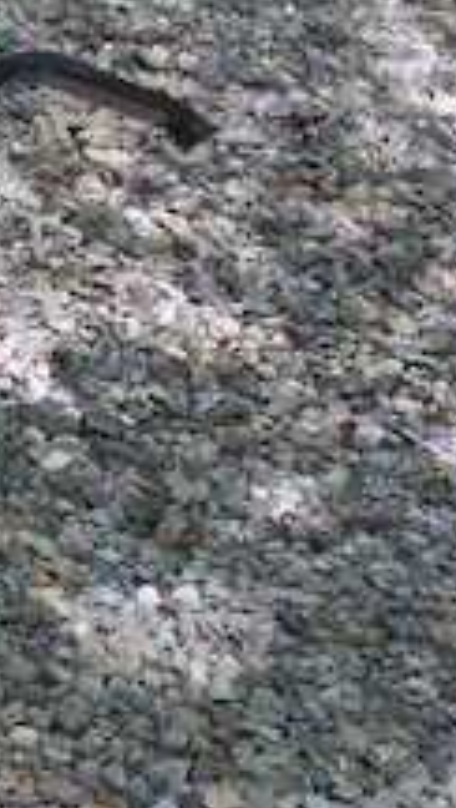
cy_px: 696
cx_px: -983
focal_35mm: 125
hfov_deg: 8.1
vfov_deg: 16.9
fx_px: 2679
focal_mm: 3.3
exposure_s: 1/60
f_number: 2.4
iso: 25
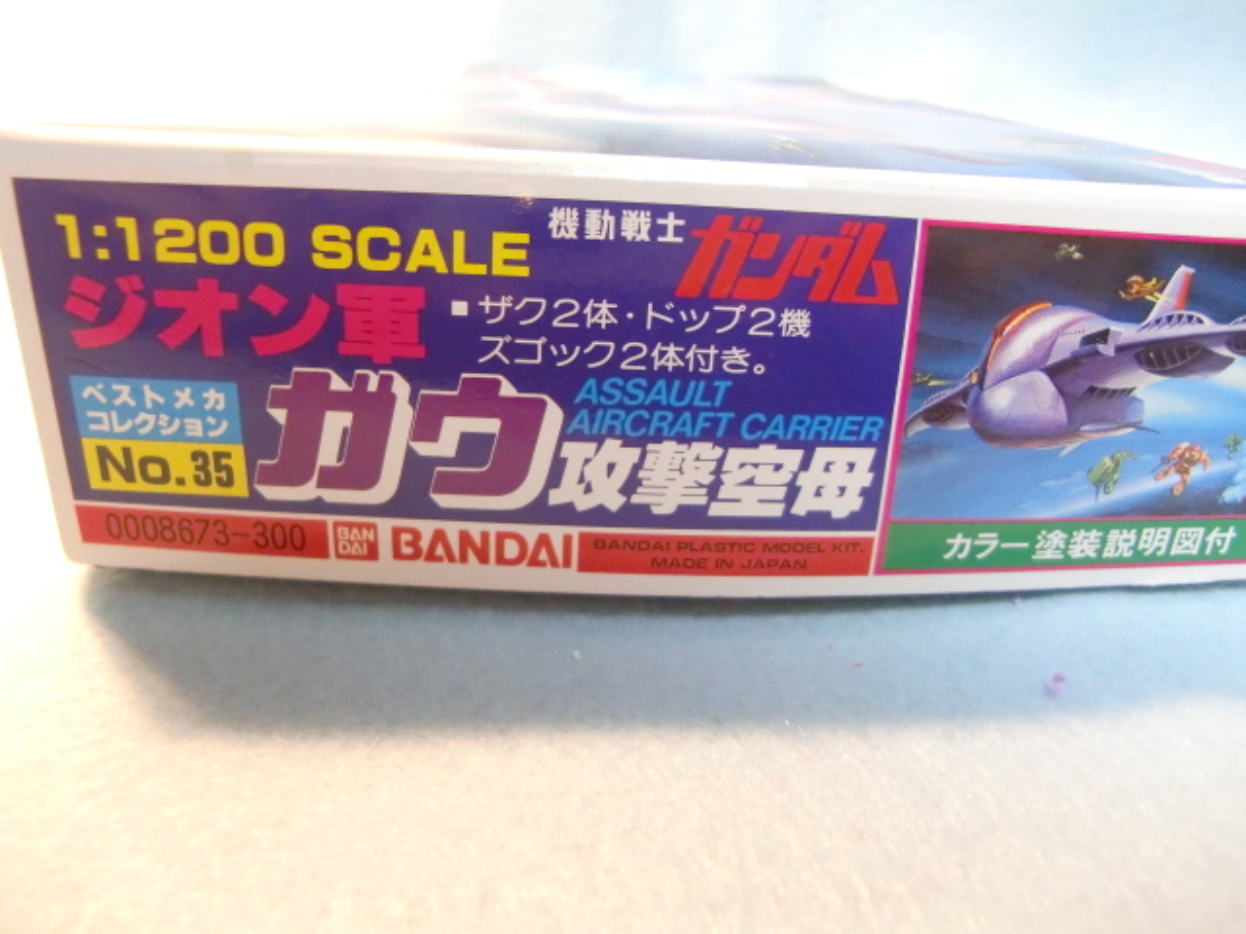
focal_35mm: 28
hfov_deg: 63.4
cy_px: 467
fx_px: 1008
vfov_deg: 49.7
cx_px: 623
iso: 800
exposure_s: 1/30
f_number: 2.6
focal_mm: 4.9
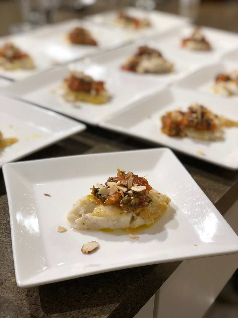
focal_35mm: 52
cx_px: 119
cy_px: 159
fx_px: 477
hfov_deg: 28.0
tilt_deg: -26.7
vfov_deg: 36.8
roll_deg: -0.9
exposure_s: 1/60
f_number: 2.4
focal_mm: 6
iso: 50
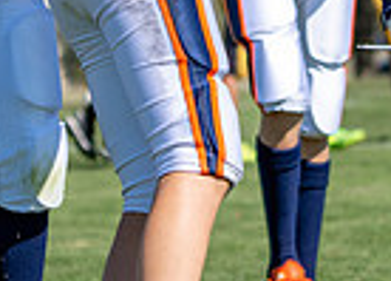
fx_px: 5205
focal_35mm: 468
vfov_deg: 3.1
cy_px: -121
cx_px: 230
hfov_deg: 4.3
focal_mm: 100
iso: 250
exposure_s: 1/2500
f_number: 4.5
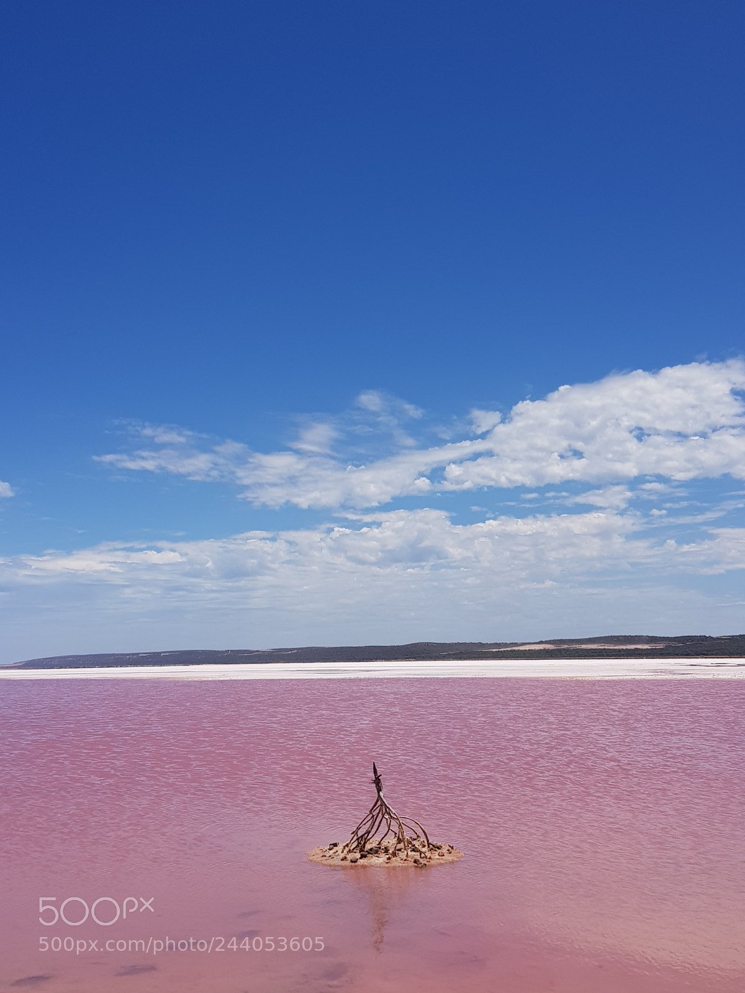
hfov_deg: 53.1
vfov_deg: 67.3
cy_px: 496
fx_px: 746
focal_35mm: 26
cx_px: 372
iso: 40
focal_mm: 4.2
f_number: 1.7
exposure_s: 1/5120
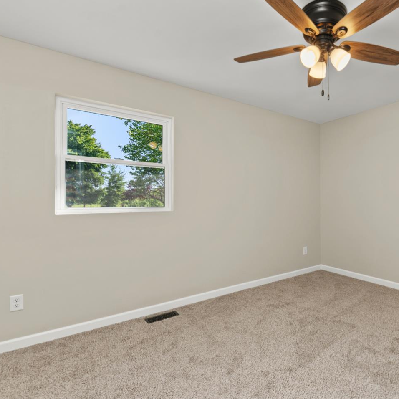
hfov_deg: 70.9
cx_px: 288
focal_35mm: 20
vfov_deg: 74.8
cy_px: 199
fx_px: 261
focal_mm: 15
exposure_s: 1/25
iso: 320
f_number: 5.6
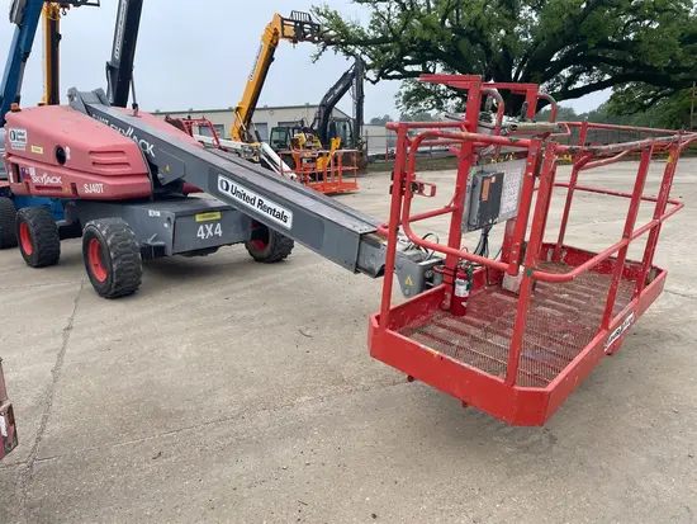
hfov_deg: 67.3
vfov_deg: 53.1
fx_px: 524
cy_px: 262
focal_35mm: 26
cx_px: 348
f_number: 1.6
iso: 32
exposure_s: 1/698
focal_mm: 4.2
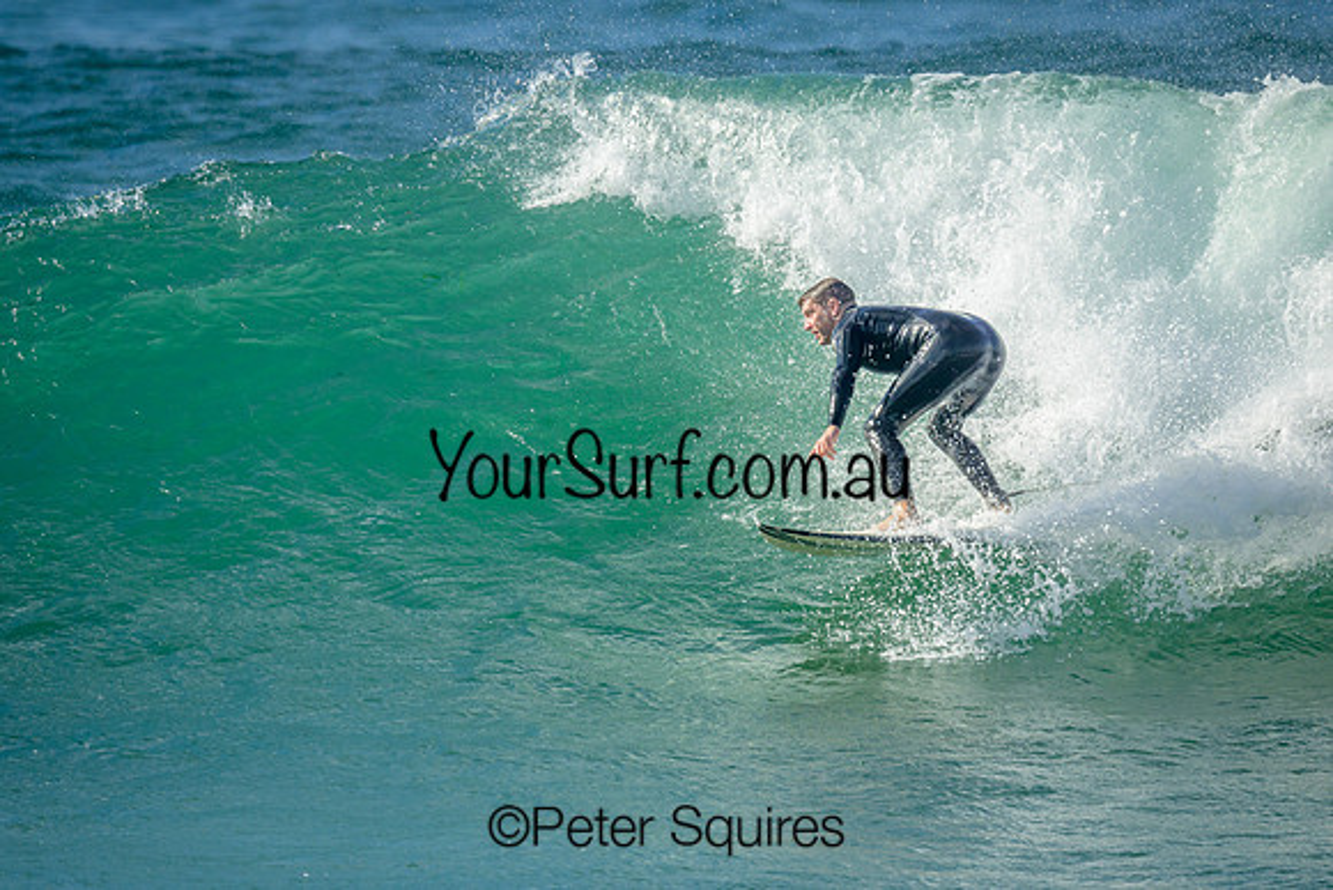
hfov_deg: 1.9
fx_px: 40733
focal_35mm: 1100
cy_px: 468
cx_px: 555
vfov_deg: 1.3
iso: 400
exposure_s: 1/2000
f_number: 6.3
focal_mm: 800
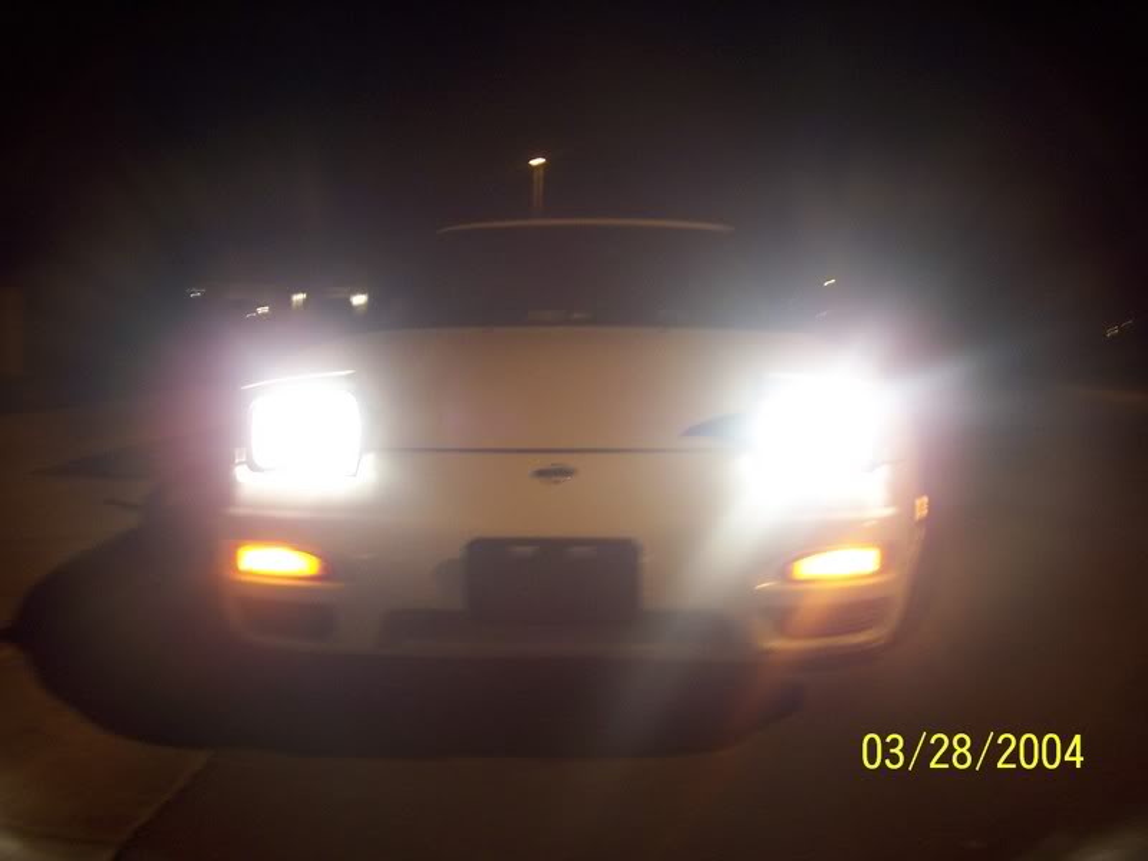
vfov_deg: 41.8
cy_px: 430
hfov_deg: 54.0
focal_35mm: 34
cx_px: 574
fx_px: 1128
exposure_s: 1/8
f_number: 2.7
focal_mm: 5.6
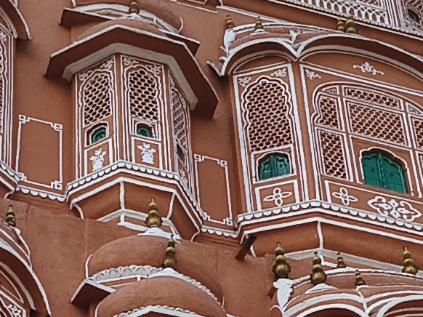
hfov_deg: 12.2
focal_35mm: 162
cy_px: 441
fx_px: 1979
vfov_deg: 9.0
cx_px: 211
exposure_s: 1/2431
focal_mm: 5.56
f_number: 1.8
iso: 101
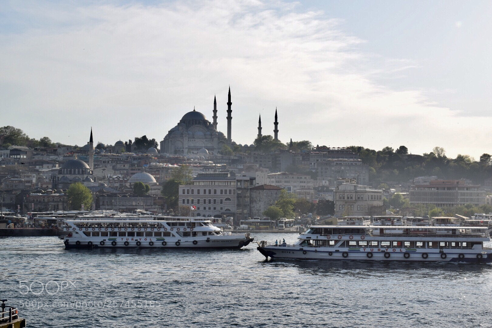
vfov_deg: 22.6
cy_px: 164
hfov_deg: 33.4
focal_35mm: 60
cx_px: 246
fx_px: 820
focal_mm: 40
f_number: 13
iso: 100
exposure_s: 1/200
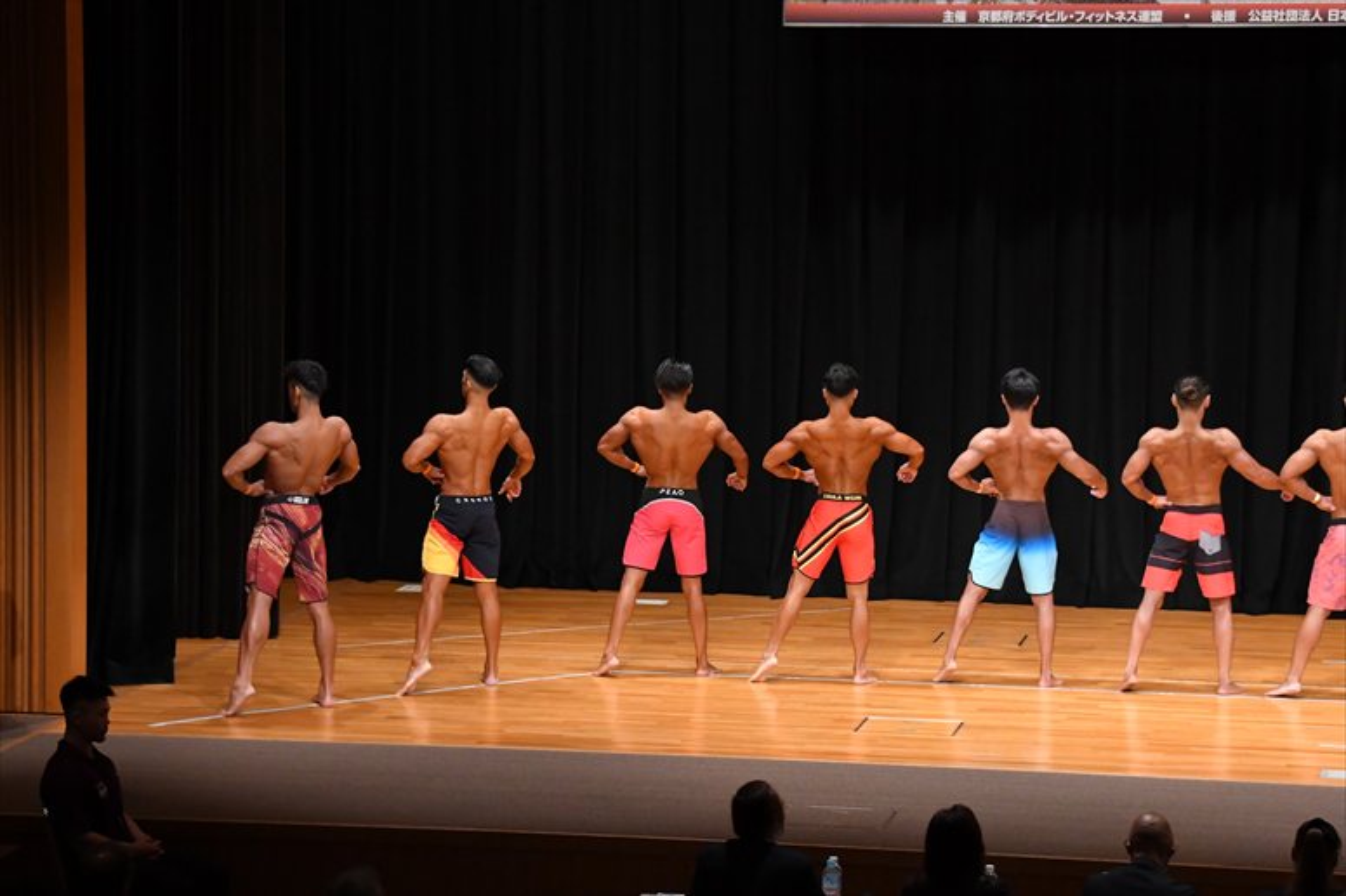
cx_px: 673
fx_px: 4372
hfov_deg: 17.5
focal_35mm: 117
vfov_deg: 11.7
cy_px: 448
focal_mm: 78
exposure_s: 1/400
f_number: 5.6
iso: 4000
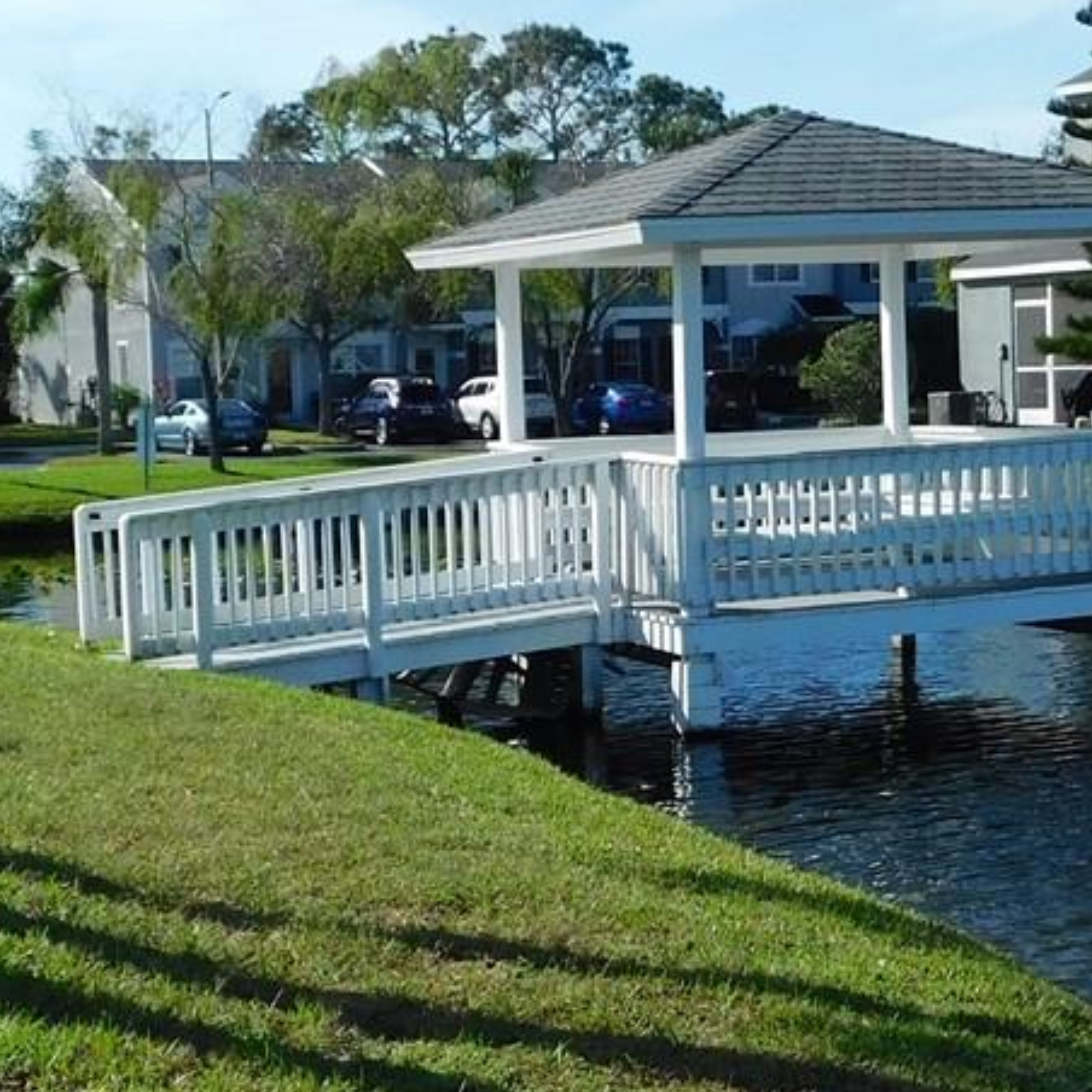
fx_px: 2570
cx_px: 686
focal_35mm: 72
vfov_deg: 24.0
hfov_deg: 23.9
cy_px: 611
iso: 125
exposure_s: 1/400
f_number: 6
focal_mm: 4
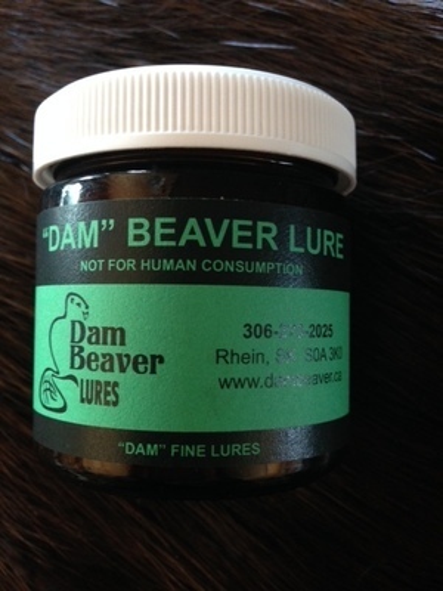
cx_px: 222
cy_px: 296
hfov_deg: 42.9
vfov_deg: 55.4
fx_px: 563
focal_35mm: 33
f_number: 2.4
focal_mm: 4.12
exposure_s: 1/20
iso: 200
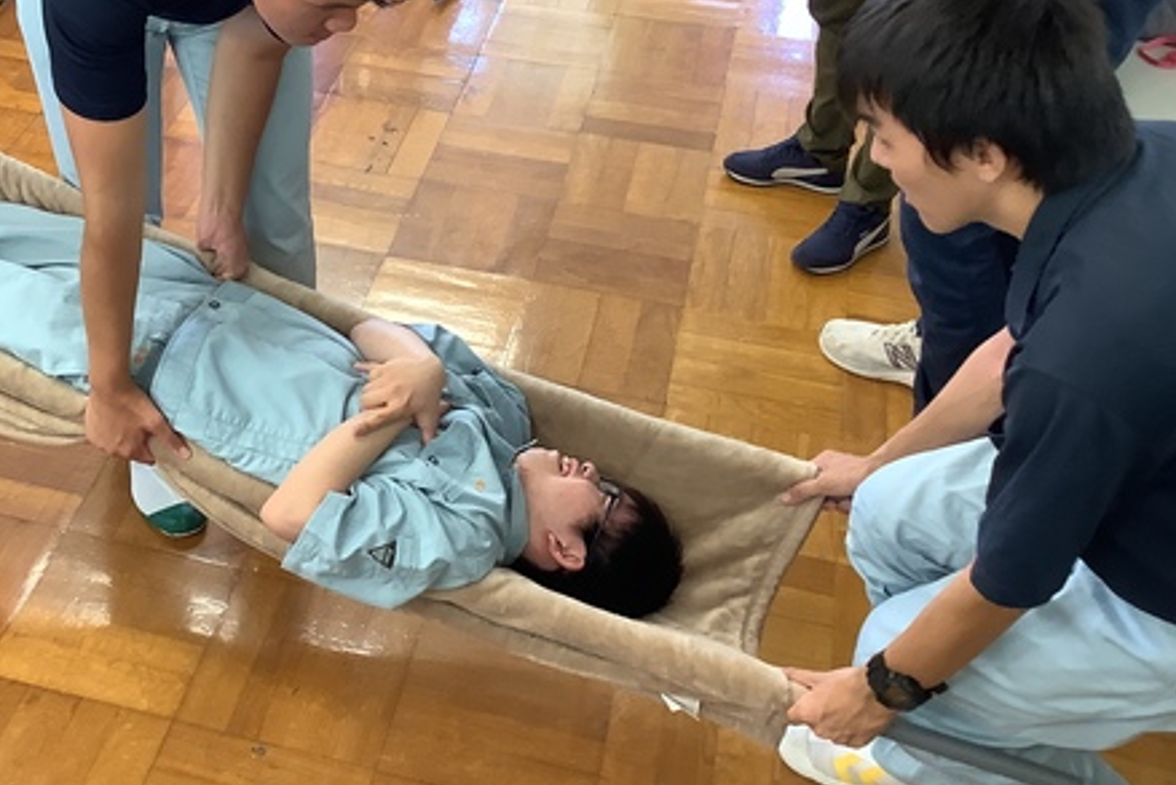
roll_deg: -1.4
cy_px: 324
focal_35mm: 47
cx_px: 343
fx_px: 1536
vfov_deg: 28.6
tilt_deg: -37.3
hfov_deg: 41.1
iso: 160
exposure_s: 1/60
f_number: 2.4
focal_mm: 3.3
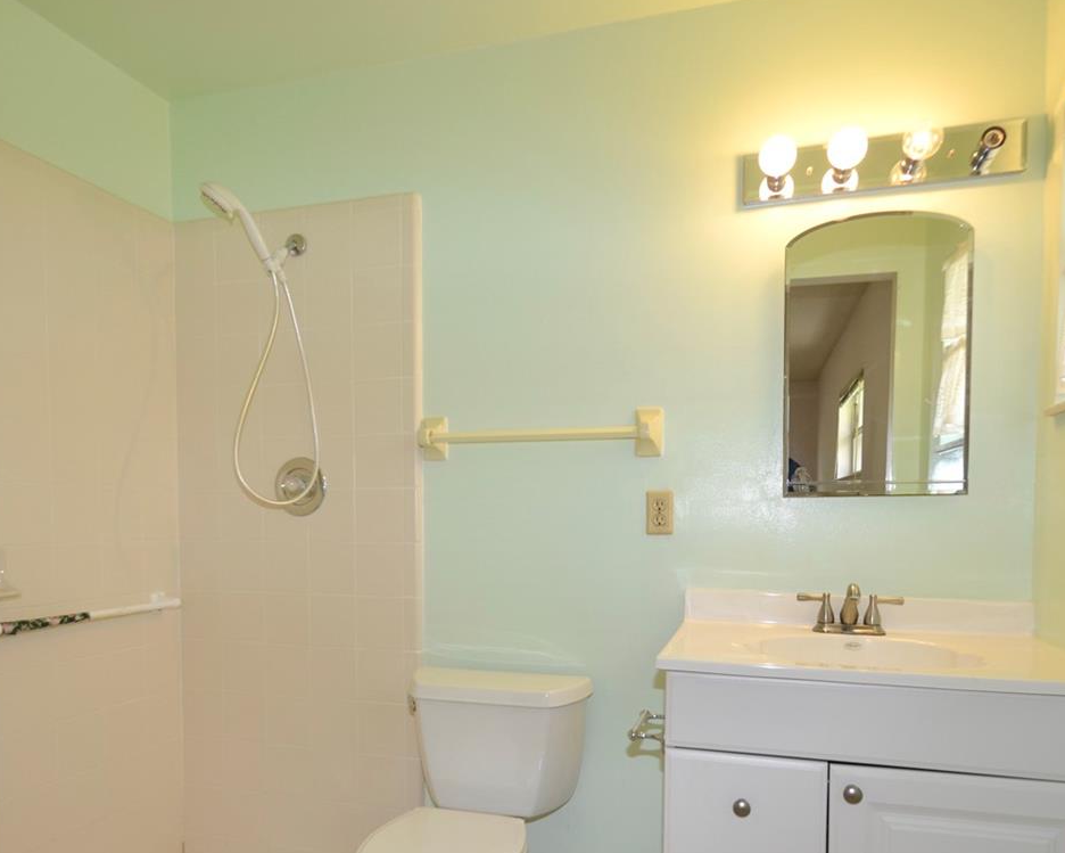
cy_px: 535
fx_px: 757
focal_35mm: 24
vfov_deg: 58.0
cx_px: 531
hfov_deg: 70.3
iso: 200
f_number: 4
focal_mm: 10
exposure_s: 1/60
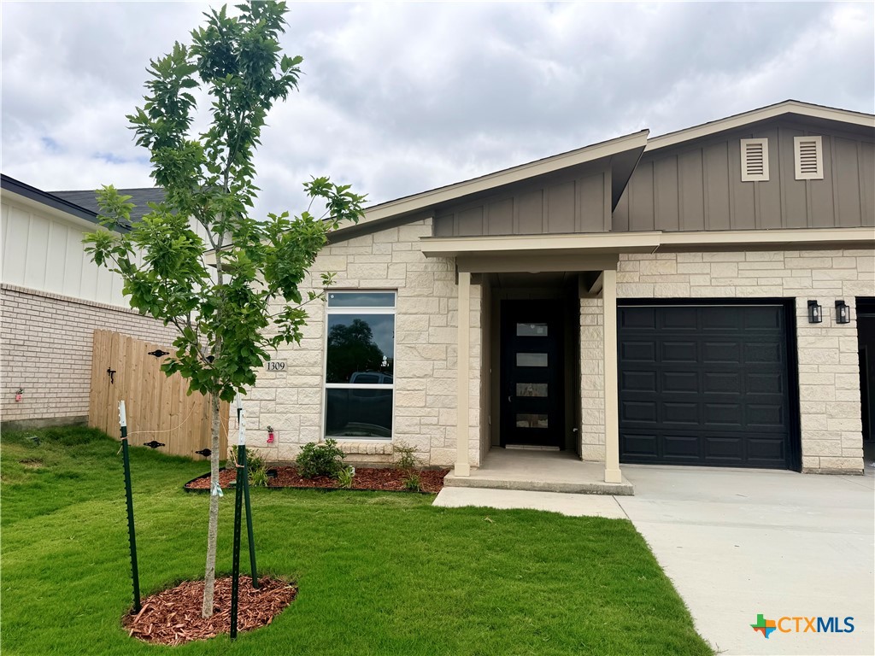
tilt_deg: +5.5
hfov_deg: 71.6
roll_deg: -0.7
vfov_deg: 56.8
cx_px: 438
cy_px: 328
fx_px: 607
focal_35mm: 24
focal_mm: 6.76
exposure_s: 1/6711
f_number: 1.78
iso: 80
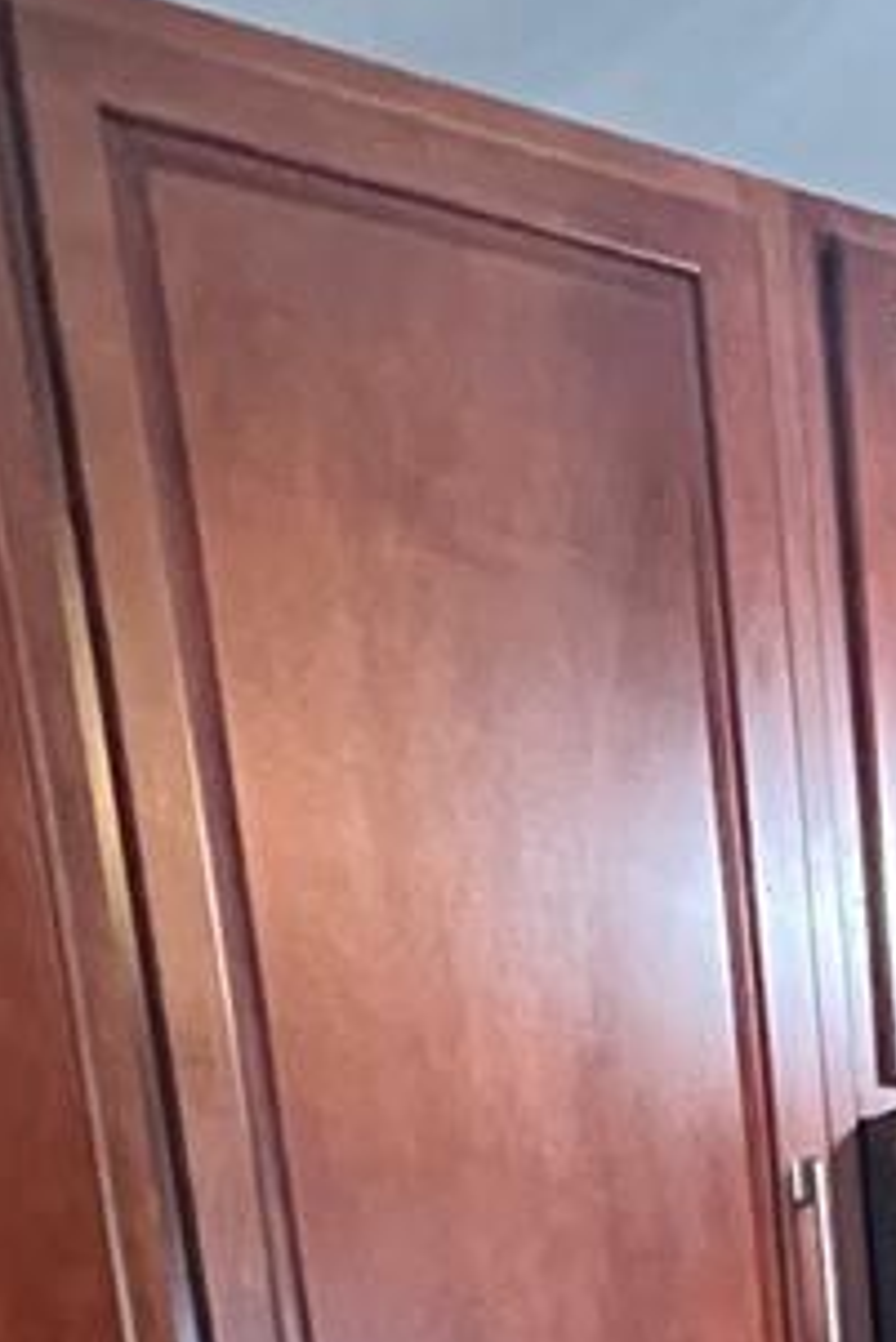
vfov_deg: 19.5
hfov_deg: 16.3
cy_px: 2568
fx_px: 2573
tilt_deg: -20.0
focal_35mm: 69
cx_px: 1663
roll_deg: -0.5
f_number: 1.8
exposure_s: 1/40
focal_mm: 1.57
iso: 1000
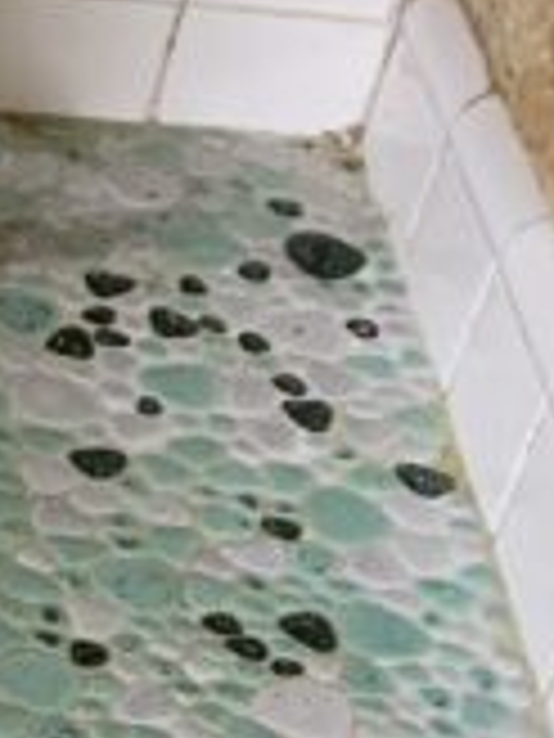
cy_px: 670
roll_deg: -4.2
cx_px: -770
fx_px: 3628
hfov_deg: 8.1
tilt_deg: -39.6
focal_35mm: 170
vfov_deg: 11.5
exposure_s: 1/60
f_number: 1.8
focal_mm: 3
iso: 250
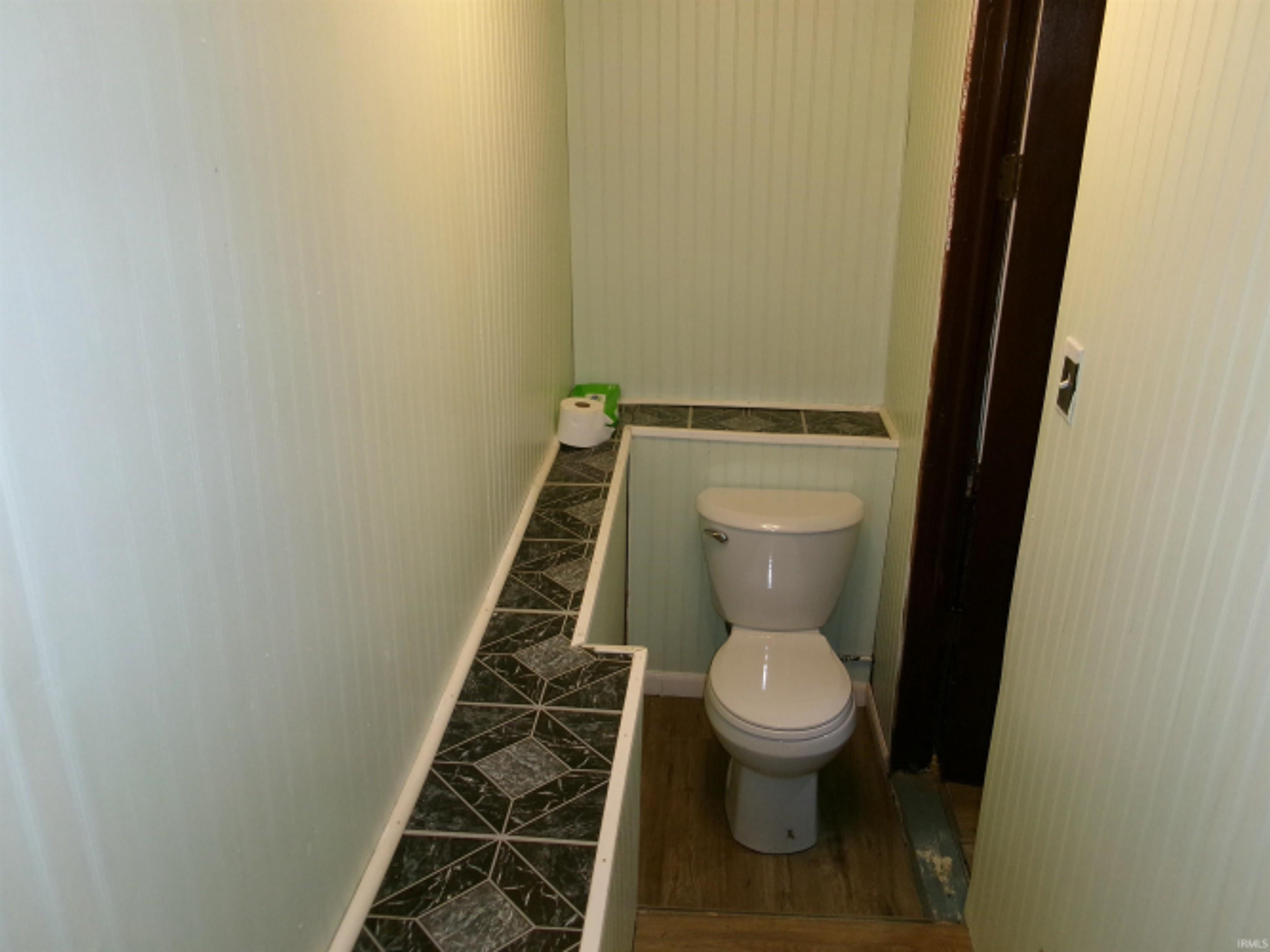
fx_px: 1027
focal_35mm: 28
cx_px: 635
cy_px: 476
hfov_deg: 63.5
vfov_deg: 49.7
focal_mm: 5.1
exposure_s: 1/34
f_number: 3.9
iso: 200
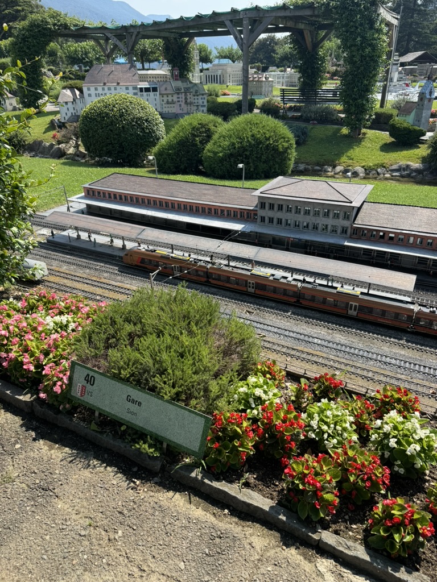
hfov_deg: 56.8
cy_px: 291
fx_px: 404
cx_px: 218
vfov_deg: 71.6
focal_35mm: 24
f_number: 1.78
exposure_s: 1/2331
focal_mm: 6.76
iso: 80
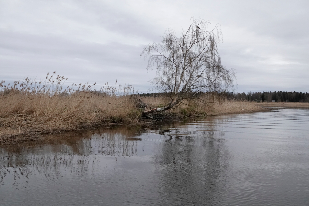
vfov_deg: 37.9
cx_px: 154
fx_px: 300
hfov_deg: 54.4
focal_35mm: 35
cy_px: 103
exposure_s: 1/1250
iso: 1250
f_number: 10
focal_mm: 12.96
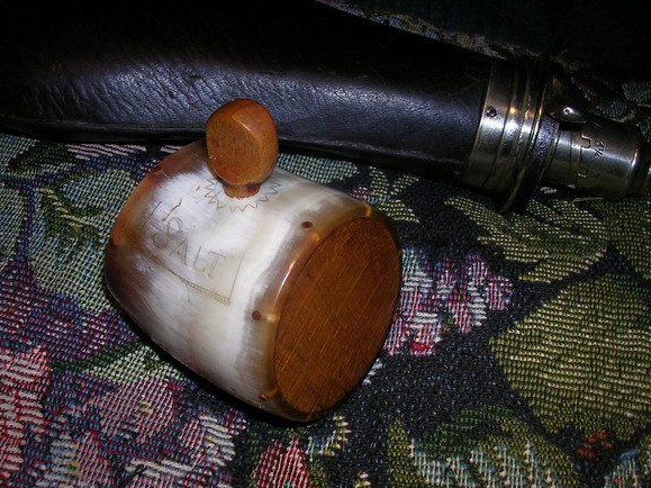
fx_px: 790
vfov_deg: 34.3
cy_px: 242
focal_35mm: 42
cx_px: 326
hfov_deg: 44.8
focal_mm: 5.8
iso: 50
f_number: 5.6
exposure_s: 1/60.1
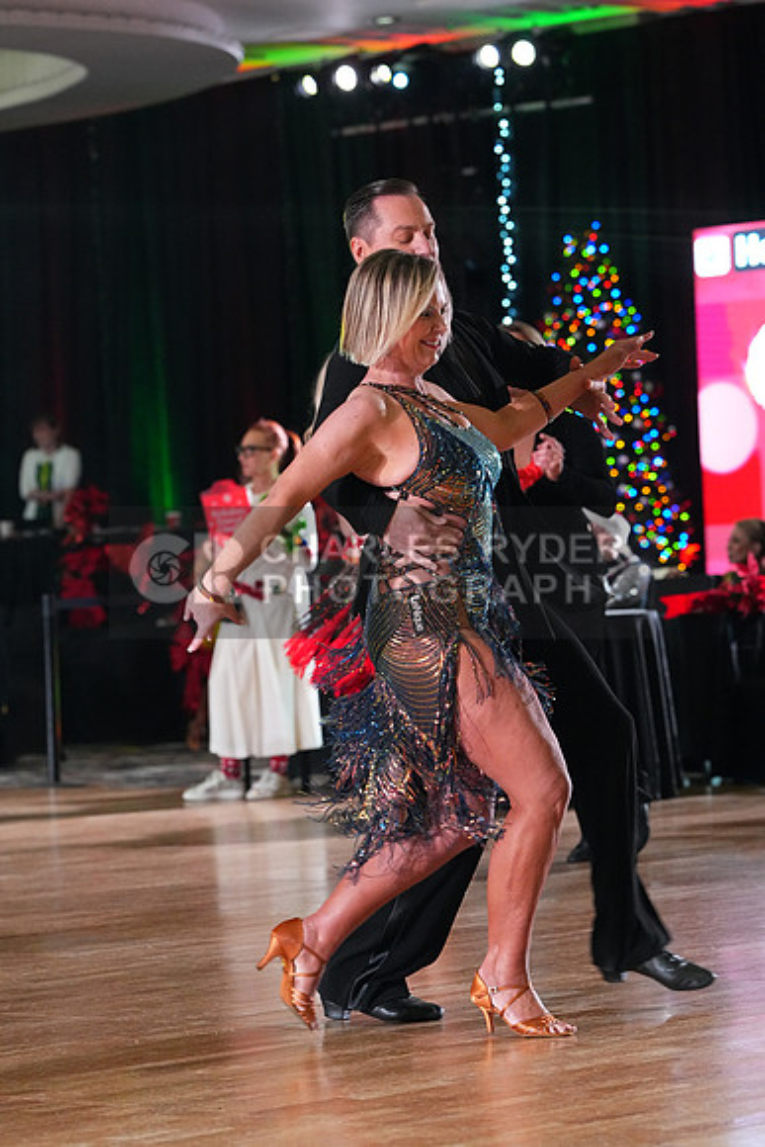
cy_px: 574
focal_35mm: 135
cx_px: 382
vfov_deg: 15.2
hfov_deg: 10.2
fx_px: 4300
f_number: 5
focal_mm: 135
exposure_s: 1/400
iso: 8000
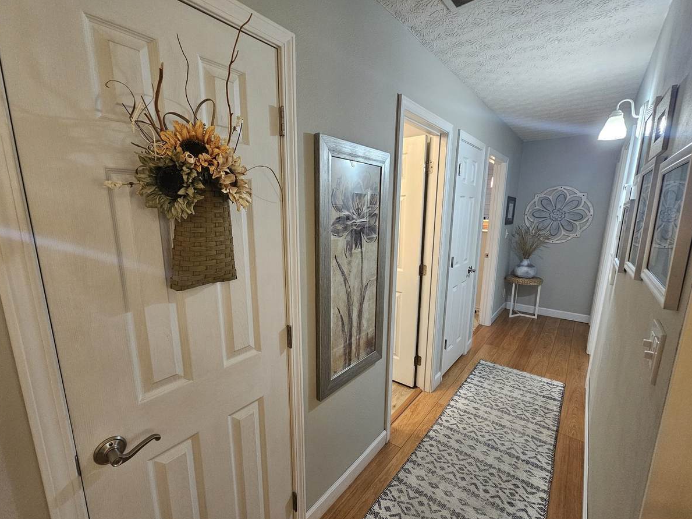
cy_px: 266
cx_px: 336
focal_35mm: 14
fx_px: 280
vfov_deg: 85.6
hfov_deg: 102.1
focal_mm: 2.2
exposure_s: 1/30
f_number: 2.2
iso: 320
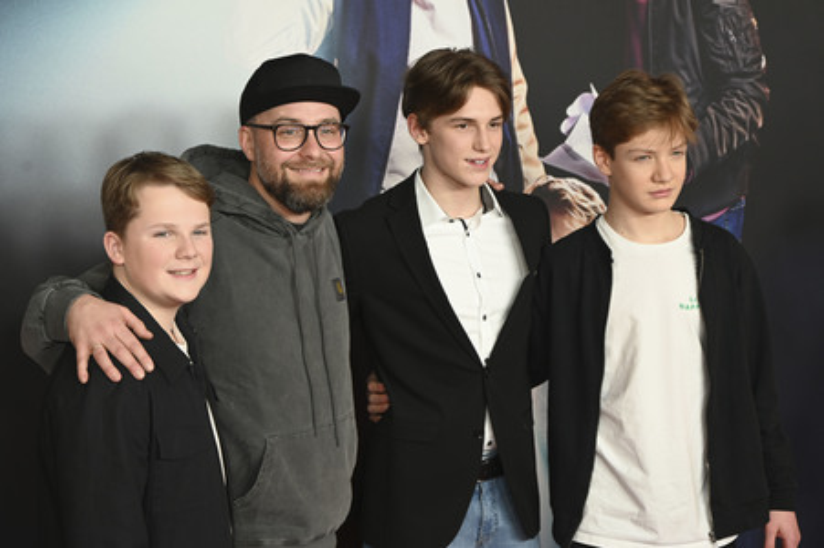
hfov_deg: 23.1
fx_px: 2013
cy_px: 274
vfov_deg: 15.5
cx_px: 412
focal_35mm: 88
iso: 1000
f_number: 6.3
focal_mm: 88
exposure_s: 1/160
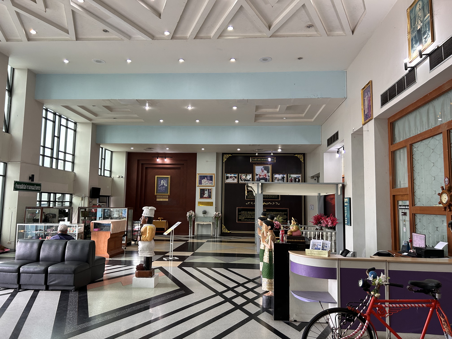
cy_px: 170
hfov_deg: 67.3
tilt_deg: +6.1
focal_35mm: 26
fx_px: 339
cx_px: 226
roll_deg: -0.8
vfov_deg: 53.1
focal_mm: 5.7
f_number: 1.5
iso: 125
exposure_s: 1/50
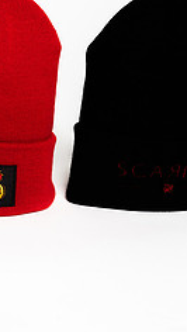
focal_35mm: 90
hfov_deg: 12.7
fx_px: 792
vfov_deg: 23.4
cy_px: 78
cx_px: -104
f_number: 8
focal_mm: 35
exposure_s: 1/60
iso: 100
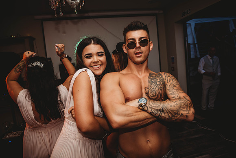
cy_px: 79
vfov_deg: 53.2
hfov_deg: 73.7
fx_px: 157
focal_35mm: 24
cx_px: 118
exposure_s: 1/80
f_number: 4
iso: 400
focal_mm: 24
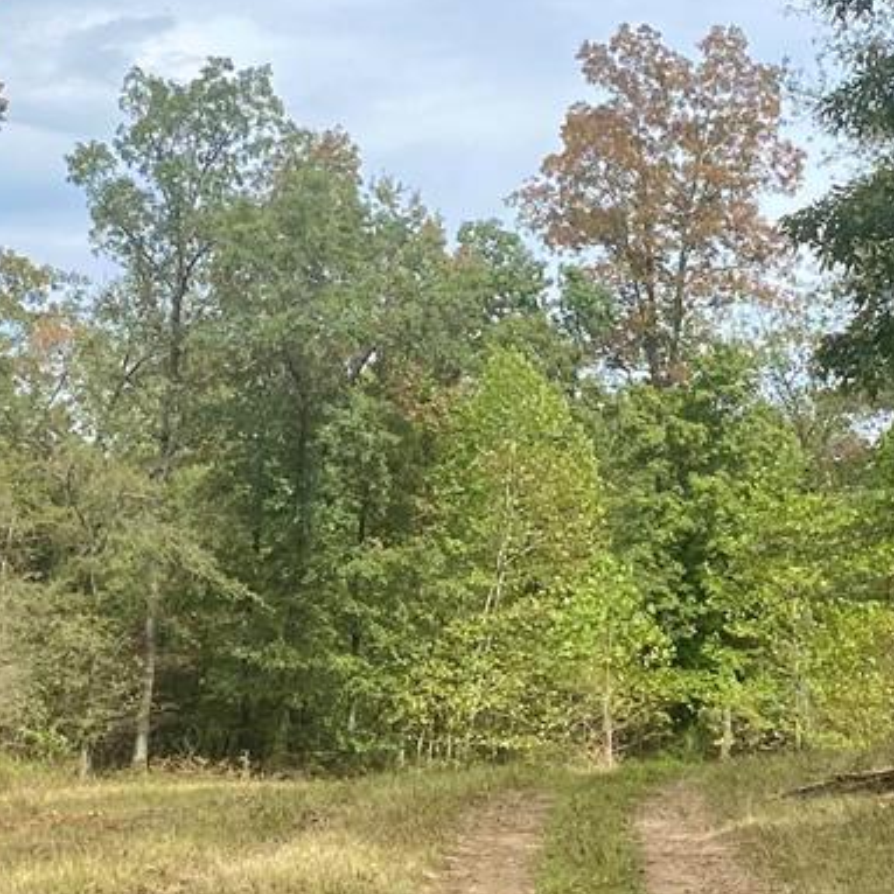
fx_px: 2805
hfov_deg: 18.1
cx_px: 385
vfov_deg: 18.0
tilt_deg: +7.6
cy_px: 264
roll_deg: -0.7
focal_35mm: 96
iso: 32
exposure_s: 1/2688
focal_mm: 4.25
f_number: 1.8
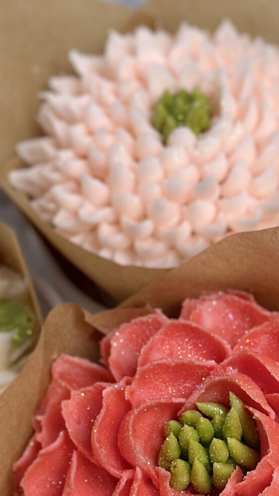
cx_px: 218
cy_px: 472
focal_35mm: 137
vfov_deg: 15.4
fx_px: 1801
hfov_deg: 8.8
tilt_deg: -76.9
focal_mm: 6.86
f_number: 1.78
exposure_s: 1/129
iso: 80
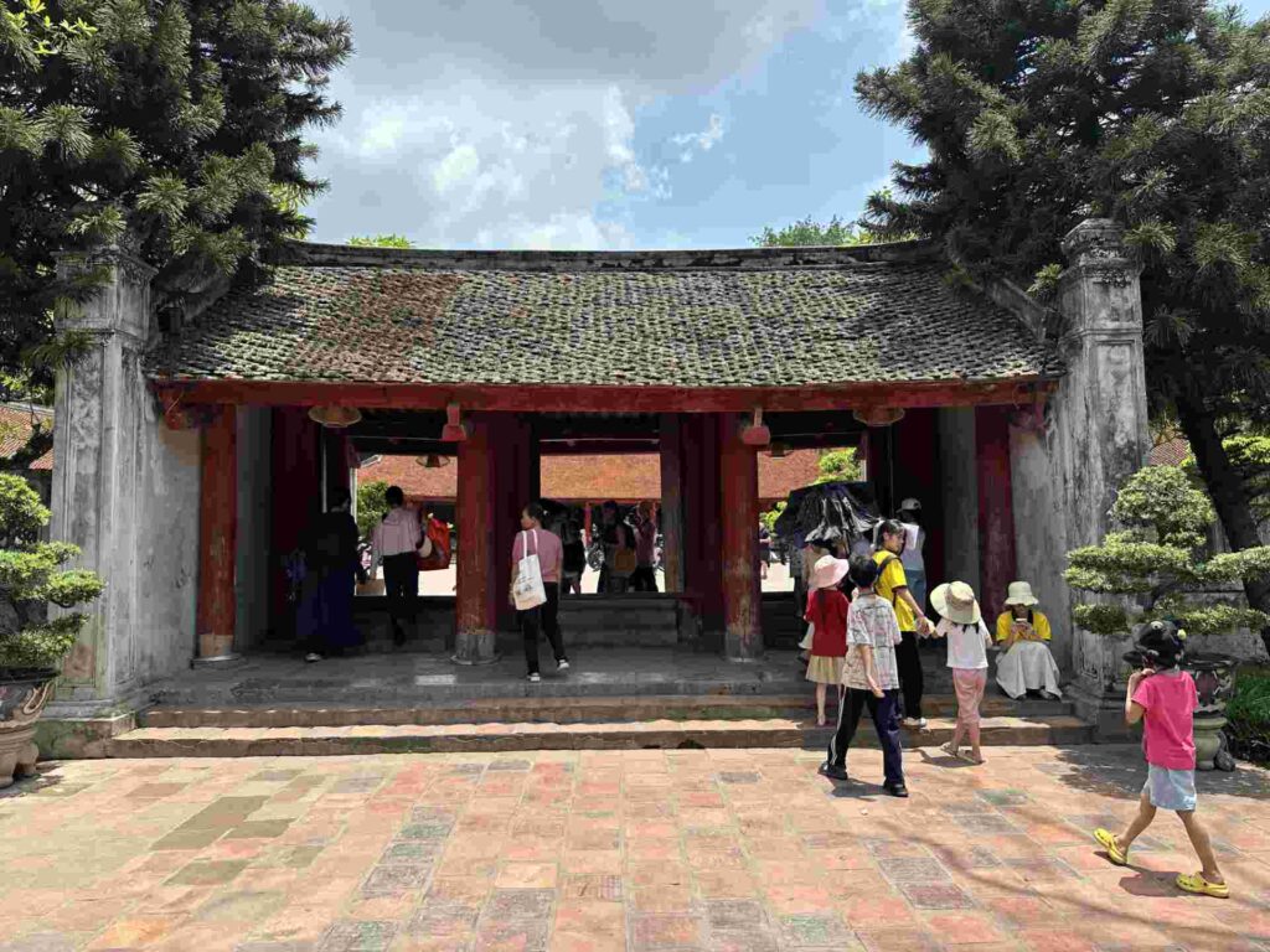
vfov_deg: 56.8
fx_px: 881
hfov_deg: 71.6
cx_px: 635
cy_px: 476
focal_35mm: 24
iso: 80
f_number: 1.8
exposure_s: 1/2525
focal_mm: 6.9
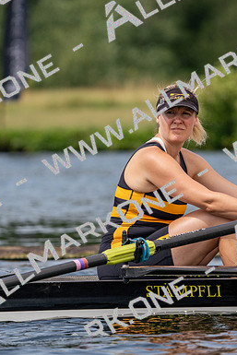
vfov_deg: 4.3
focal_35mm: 484
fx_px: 4775
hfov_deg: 2.8
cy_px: 178
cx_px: 156
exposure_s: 1/1600
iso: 320
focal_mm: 321
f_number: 6.3
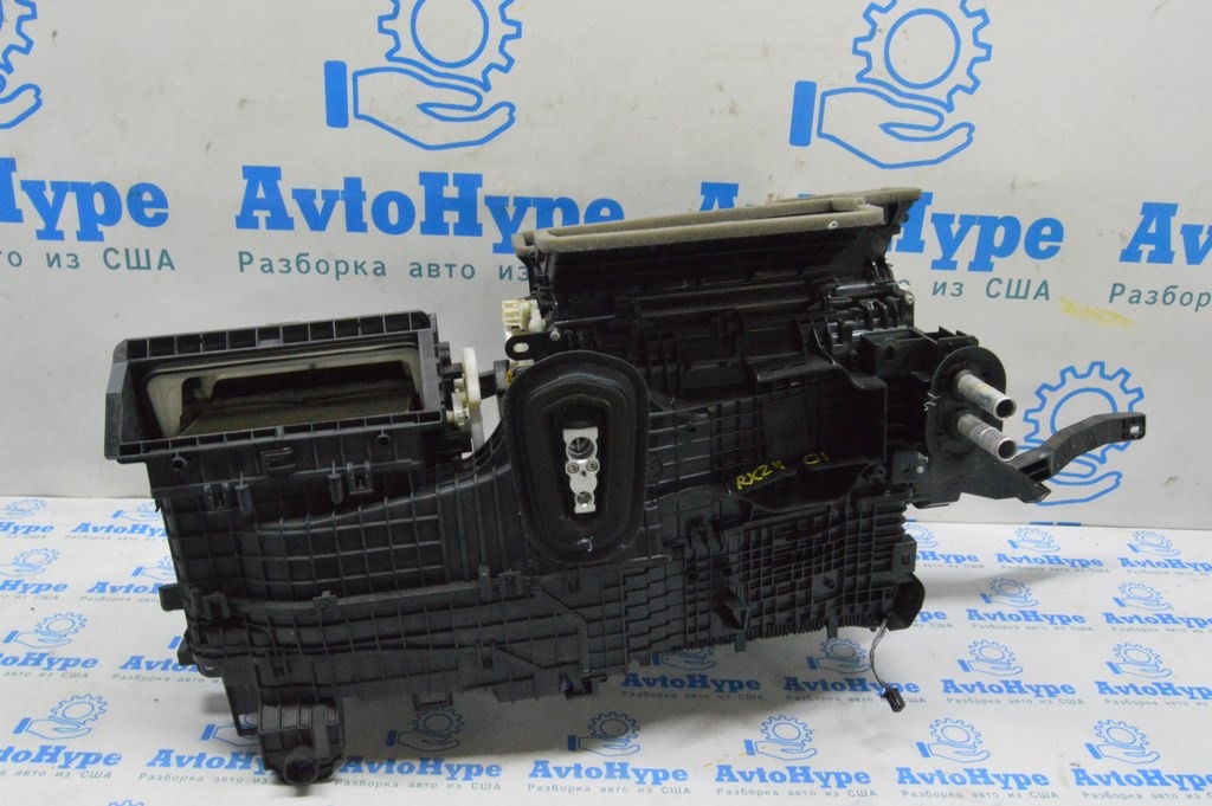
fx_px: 1009
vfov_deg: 43.5
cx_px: 606
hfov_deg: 62.0
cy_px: 403
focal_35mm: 30
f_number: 20
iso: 6400
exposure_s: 1/20
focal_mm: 20
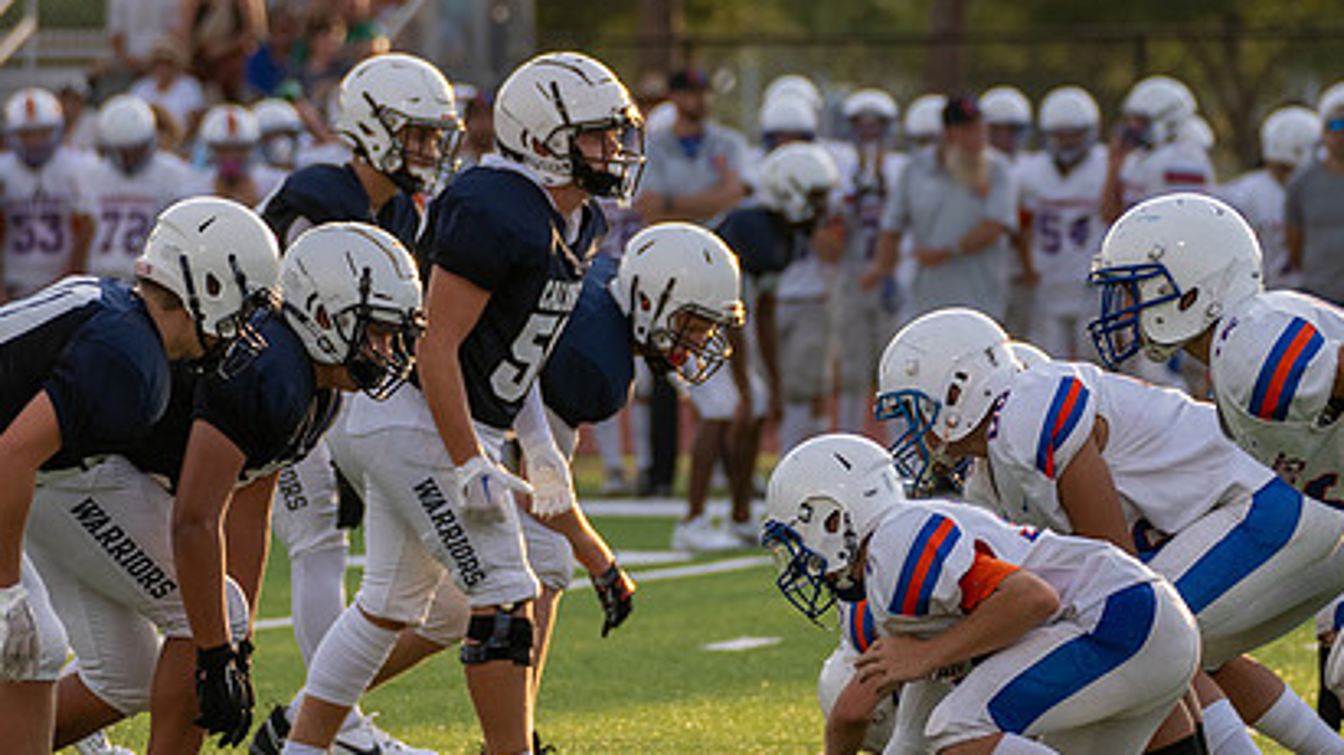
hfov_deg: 5.7
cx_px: 425
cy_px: 382
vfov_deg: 3.2
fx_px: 13397
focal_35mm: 376
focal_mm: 254
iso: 500
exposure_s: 1/1250
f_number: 5.6
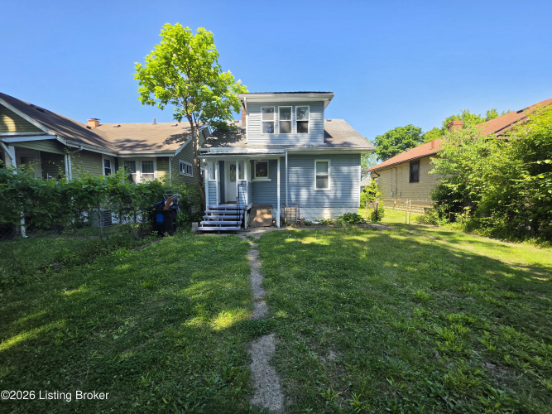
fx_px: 207
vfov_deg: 89.9
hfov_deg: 106.2
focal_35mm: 13
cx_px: 276
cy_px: 207
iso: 32
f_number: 1.9
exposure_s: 1/577
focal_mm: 2.2
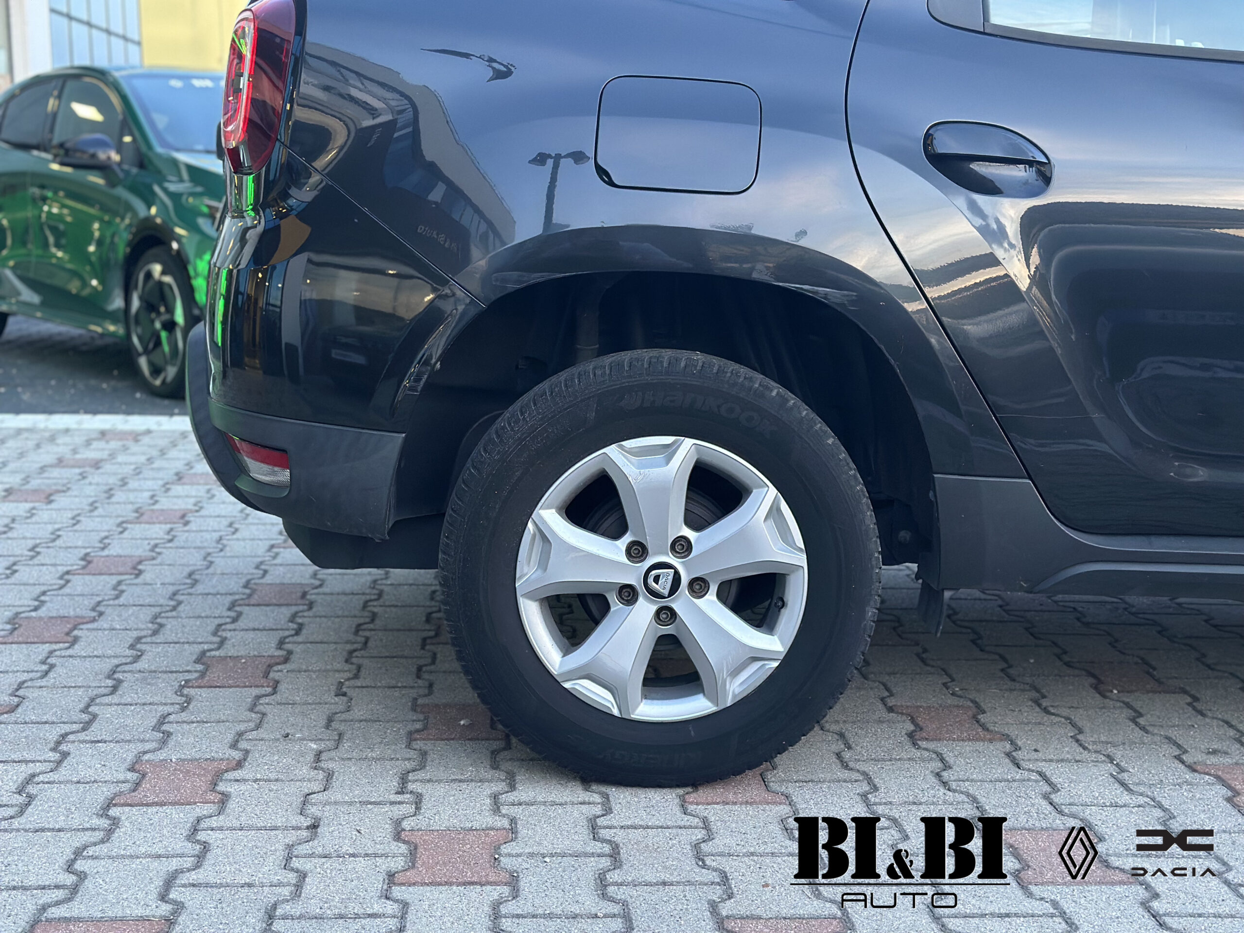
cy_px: 466
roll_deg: -0.3
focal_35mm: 48
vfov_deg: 30.3
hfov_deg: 39.7
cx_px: 622
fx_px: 1725
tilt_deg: -9.4
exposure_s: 1/60
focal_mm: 6.86
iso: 320
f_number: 1.78
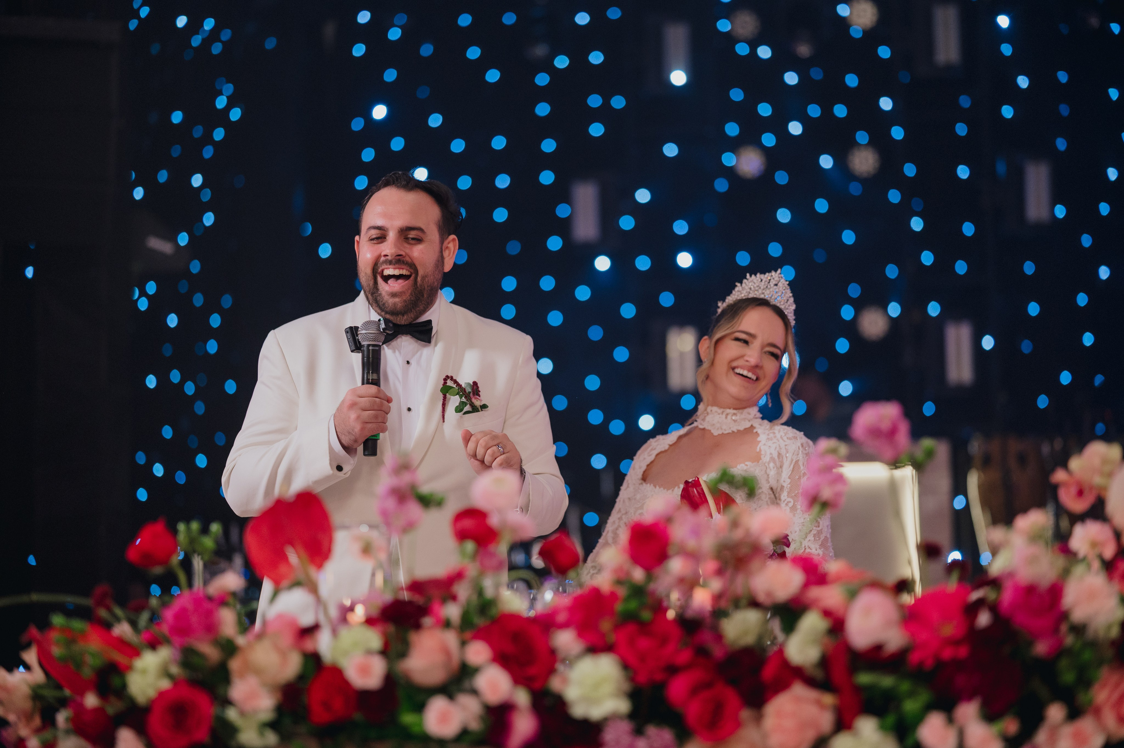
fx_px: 2652
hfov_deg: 23.9
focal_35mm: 85
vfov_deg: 16.0
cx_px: 562
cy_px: 374
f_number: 2
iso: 2000
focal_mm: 85
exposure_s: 1/200
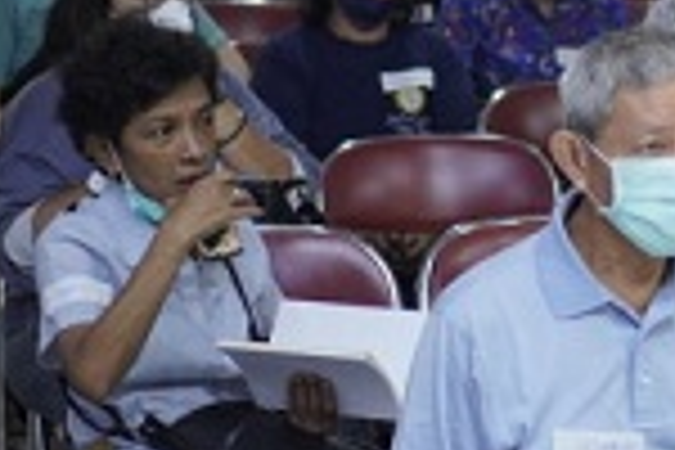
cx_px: 1053
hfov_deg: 11.0
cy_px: 180
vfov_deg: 7.7
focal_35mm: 179
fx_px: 3350
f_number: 1.8
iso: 640
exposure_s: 1/100
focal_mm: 35
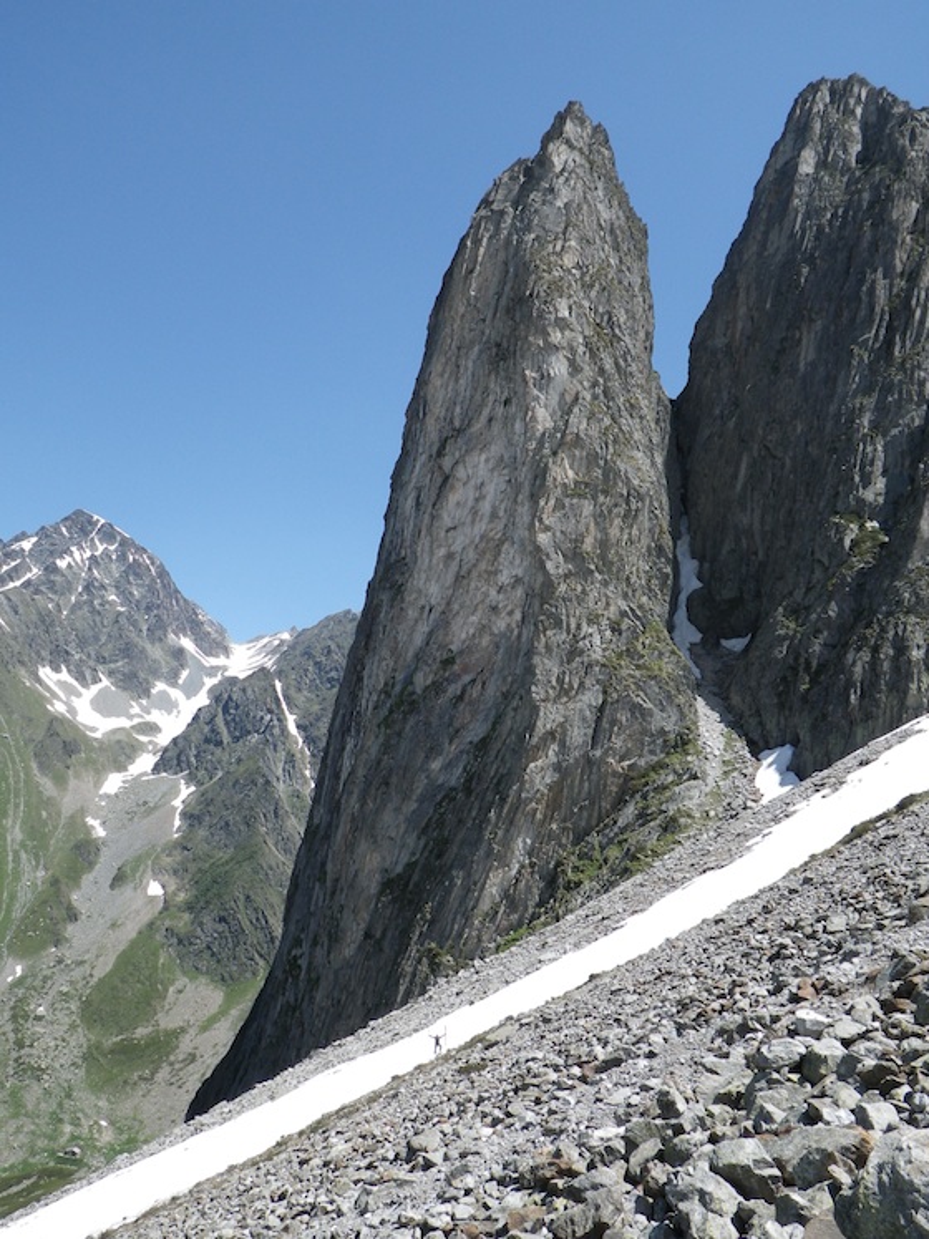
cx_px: 464
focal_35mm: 28
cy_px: 620
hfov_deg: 49.7
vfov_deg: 63.5
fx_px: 1002
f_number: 4.2
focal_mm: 5
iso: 80
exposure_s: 1/400
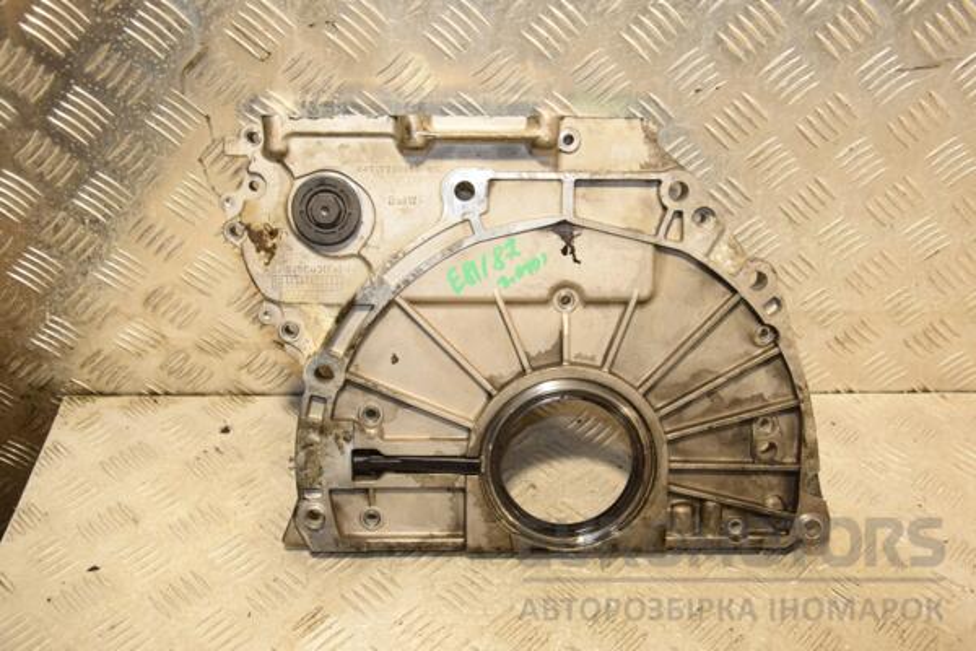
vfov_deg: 34.2
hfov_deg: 49.6
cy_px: 326
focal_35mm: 39
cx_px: 488
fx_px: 1057
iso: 800
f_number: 5
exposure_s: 1/200
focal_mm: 26
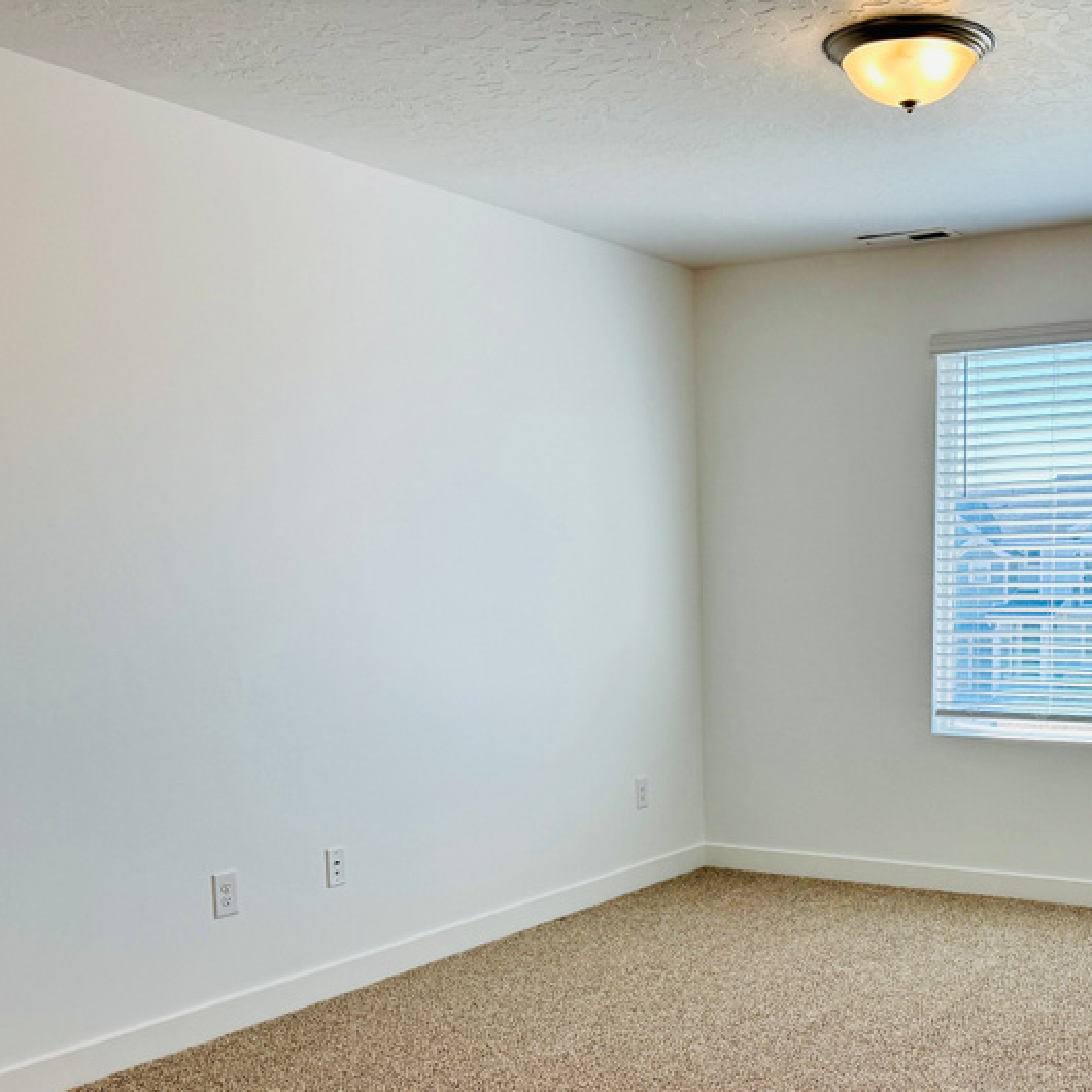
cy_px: 783
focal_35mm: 41
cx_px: 808
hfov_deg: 39.9
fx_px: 1463
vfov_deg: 40.1
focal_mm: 6.76
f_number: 1.78
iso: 80
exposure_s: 1/356
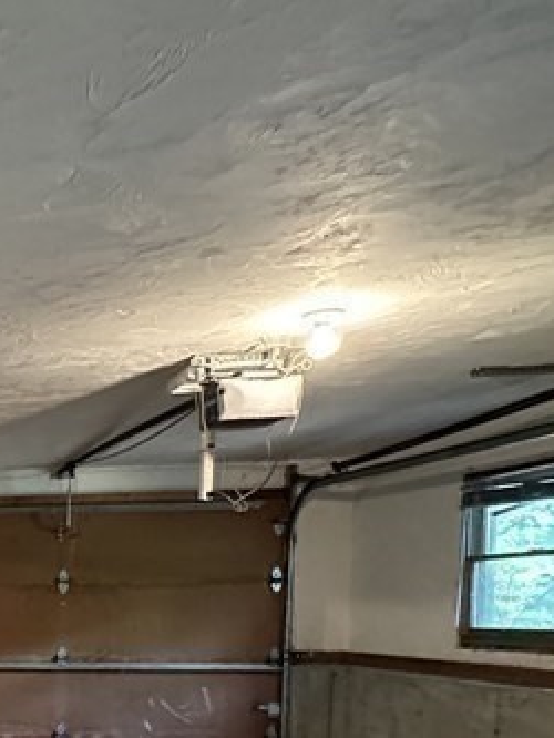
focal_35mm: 43
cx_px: -339
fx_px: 917
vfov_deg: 40.5
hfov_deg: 24.0
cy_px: 667
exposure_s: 1/40
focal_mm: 2.22
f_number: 2.2
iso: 1000
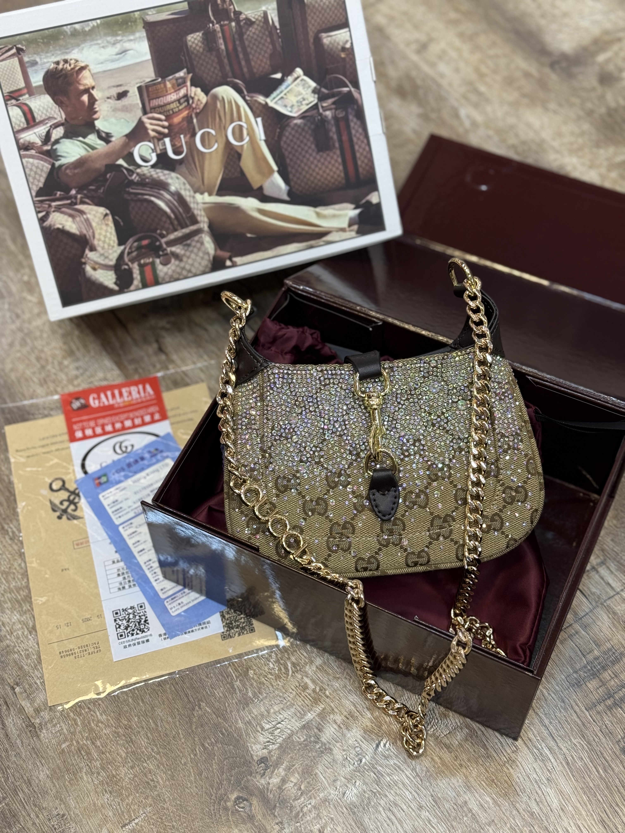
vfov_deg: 39.7
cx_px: 312
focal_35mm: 48
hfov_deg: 30.3
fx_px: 1156
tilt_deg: -56.6
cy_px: 416
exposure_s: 1/100
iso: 80
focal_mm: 6.76
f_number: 1.78
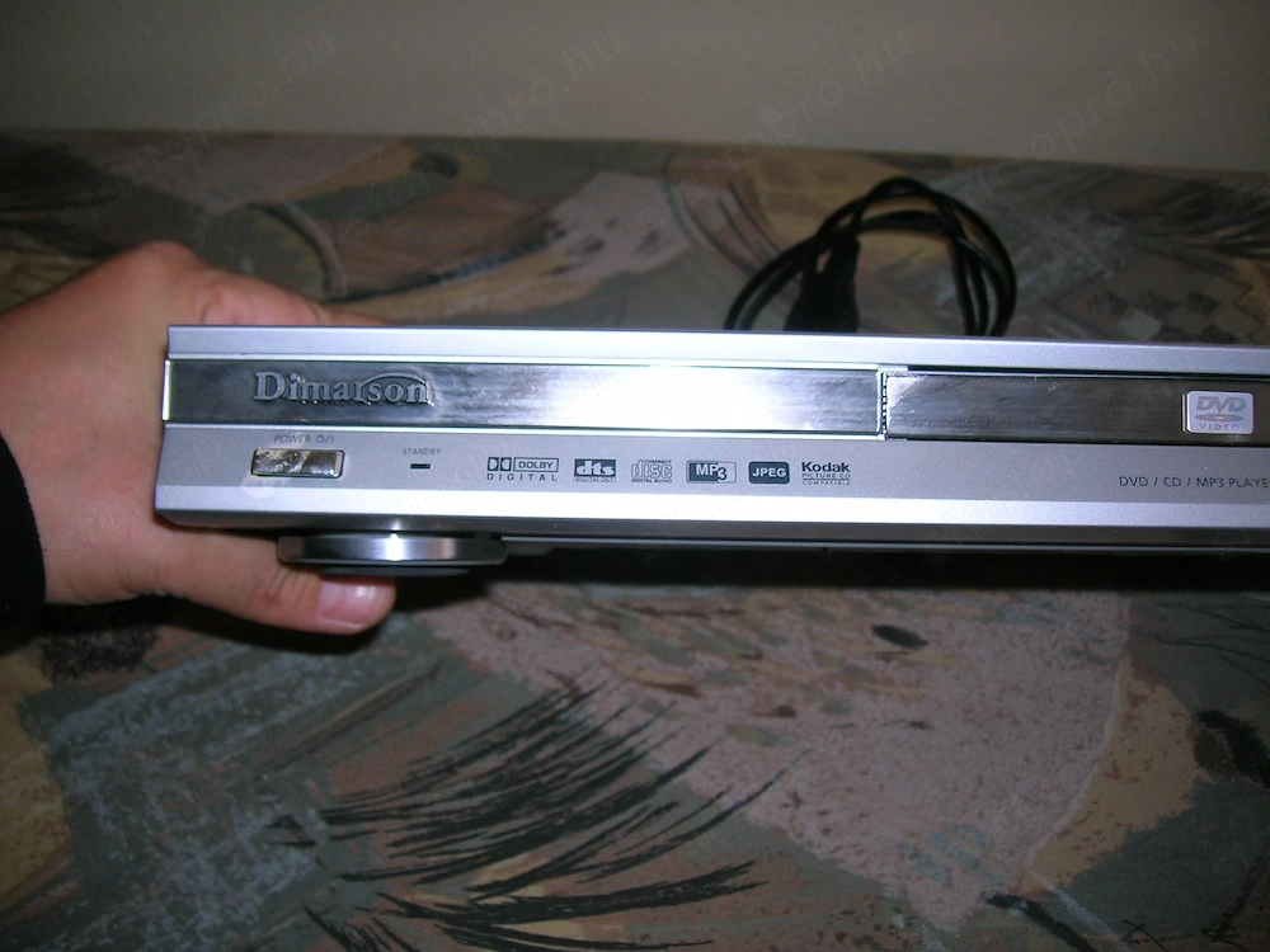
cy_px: 476
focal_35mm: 34
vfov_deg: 41.8
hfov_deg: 54.0
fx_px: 1247
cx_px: 635
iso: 50
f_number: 2.9
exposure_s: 1/60.1
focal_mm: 5.7
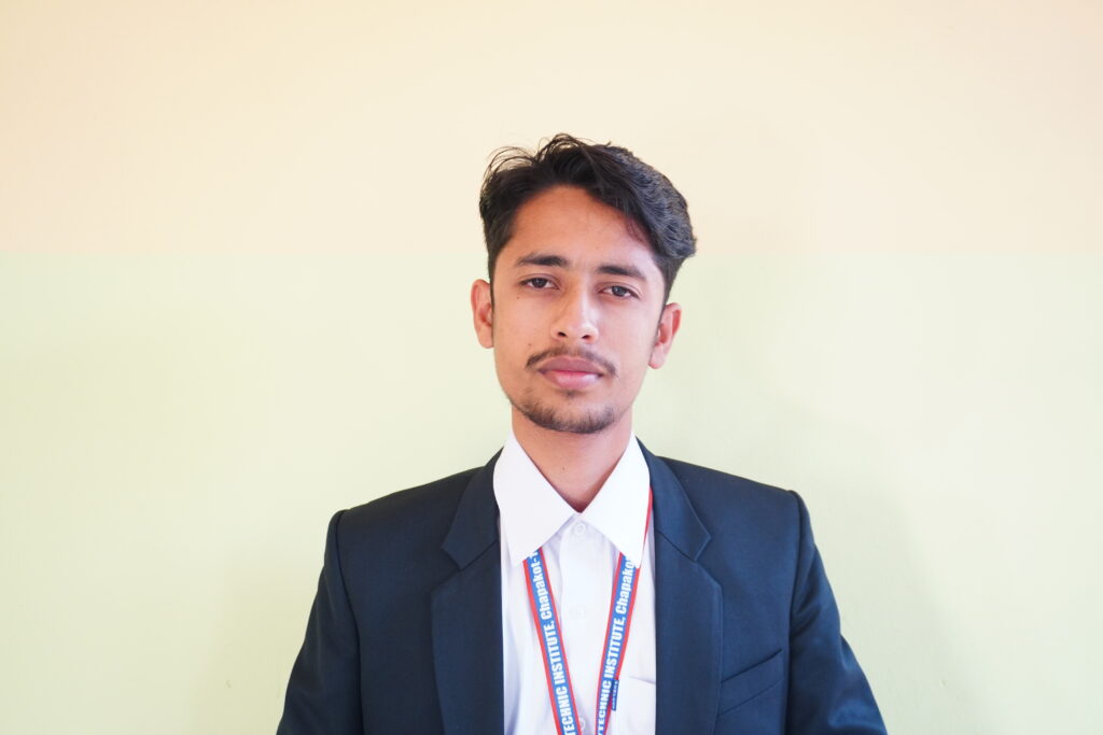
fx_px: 1057
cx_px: 552
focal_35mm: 34
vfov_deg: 38.4
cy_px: 368
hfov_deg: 55.1
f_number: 4.5
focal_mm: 23
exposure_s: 1/40
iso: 1000
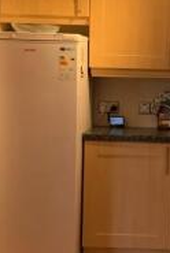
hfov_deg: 15.8
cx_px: 178
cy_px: 118
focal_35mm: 85
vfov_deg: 23.9
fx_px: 600
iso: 160
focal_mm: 4.25
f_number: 1.8
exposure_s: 1/50
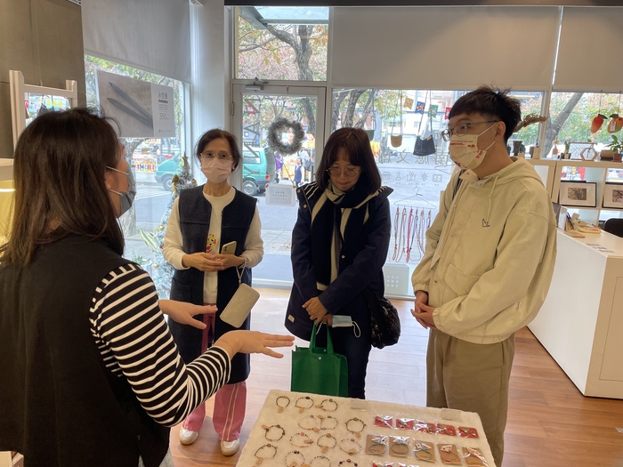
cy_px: 234
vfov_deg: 53.1
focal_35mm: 26
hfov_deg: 67.3
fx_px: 468
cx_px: 312
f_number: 1.6
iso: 50
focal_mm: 4.2
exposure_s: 1/120
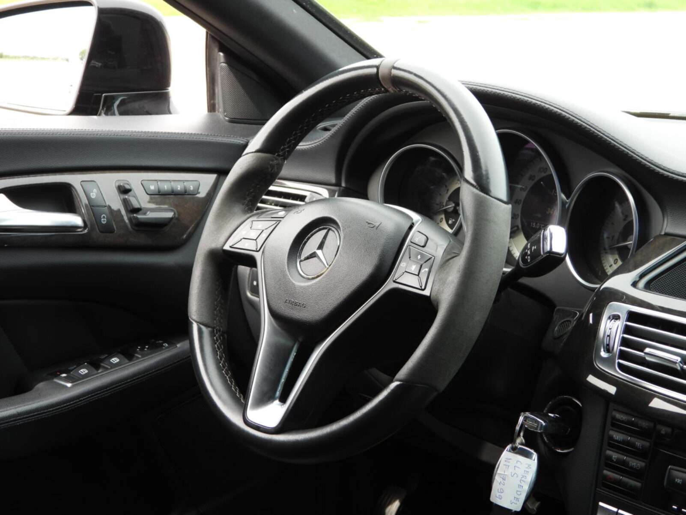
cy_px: 258
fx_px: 1487
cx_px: 343
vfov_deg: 19.6
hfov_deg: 26.0
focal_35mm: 75
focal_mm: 13.5
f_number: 3.5
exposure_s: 1/100
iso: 100
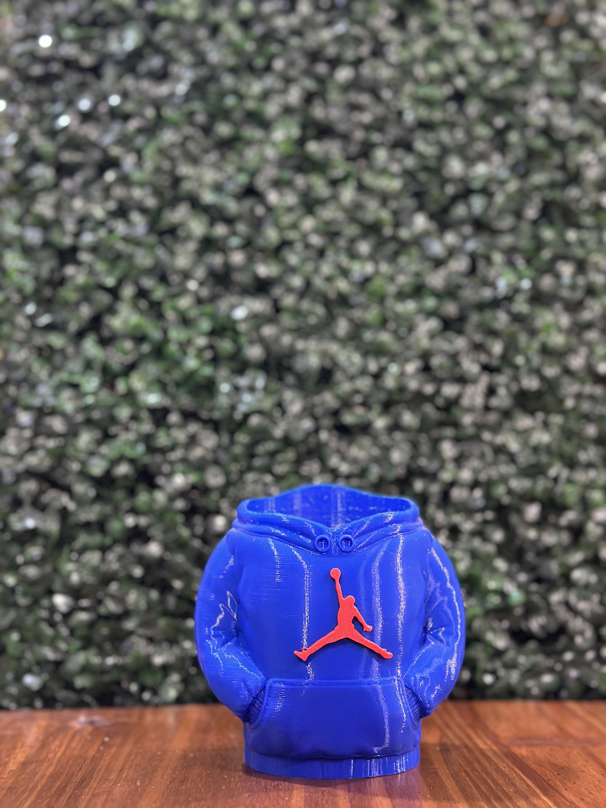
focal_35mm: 48
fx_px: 1120
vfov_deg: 39.7
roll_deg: -0.2
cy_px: 404
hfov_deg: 30.3
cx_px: 303
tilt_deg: +5.0
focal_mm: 6.86
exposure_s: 1/33
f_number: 1.78
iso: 640
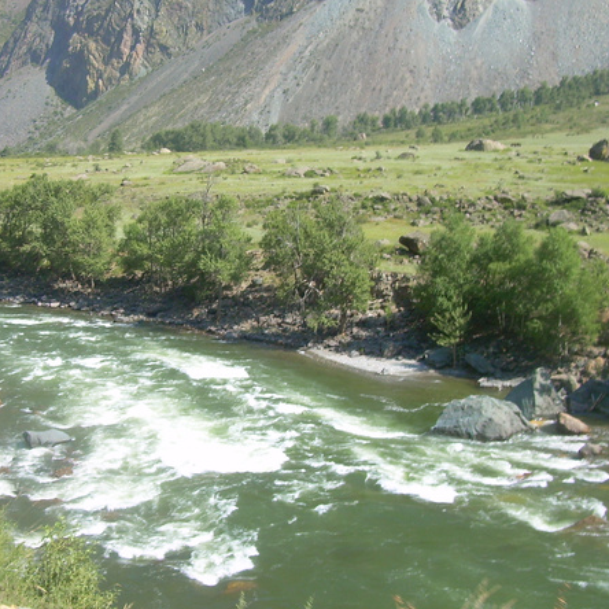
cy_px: 304
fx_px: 1055
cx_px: 225
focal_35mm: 53
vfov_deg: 32.2
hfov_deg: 32.0
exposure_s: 1/210
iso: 50
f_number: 4.6
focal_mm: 6.3
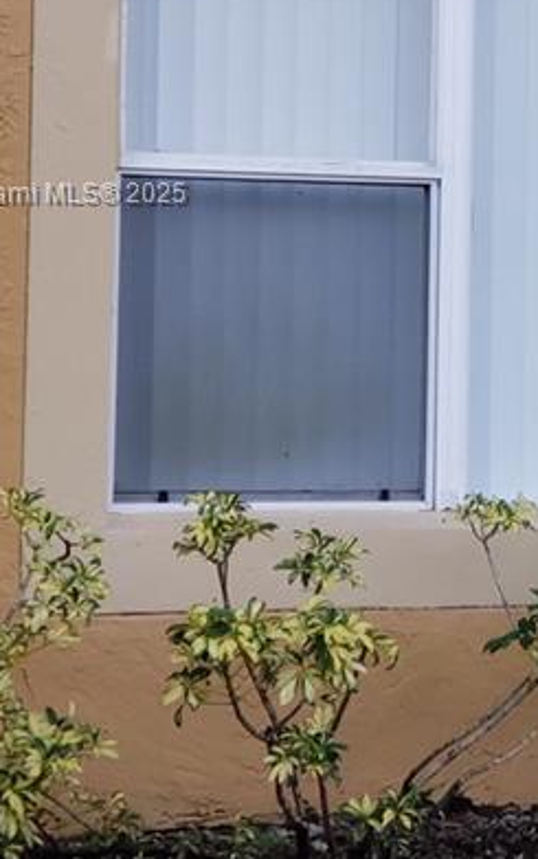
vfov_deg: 12.3
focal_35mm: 169
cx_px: 773
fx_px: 3957
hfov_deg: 7.7
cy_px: 196
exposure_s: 1/120
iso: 40
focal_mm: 6
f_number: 2.4
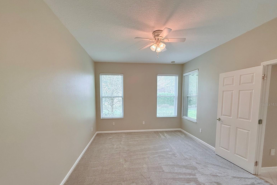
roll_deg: +0.6
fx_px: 115
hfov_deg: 100.4
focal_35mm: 15
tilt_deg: -4.1
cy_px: 104
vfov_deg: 77.0
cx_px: 135
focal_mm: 2.22
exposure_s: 1/120
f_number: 2.2
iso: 160
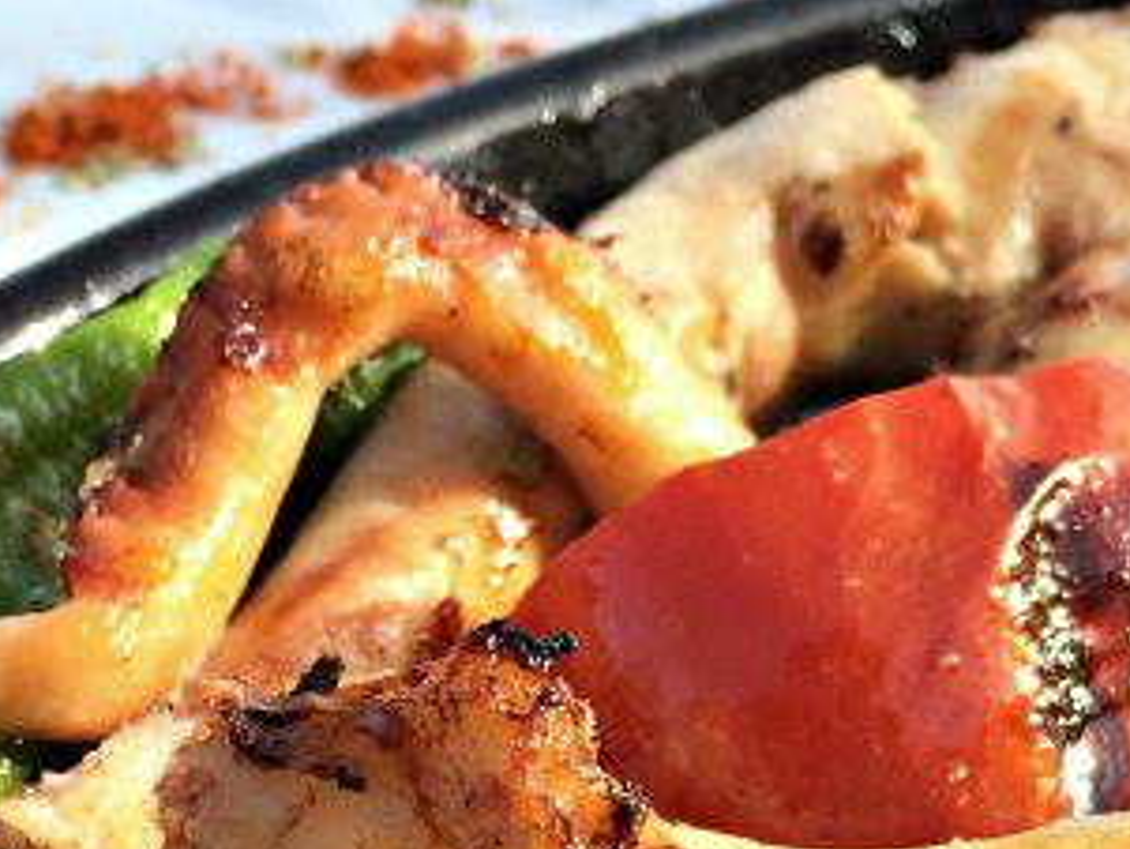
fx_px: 2515
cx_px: 323
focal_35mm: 77
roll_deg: +0.4
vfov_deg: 18.5
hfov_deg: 25.1
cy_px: 913
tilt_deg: -41.4
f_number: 2.2
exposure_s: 1/820
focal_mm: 4.15
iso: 32
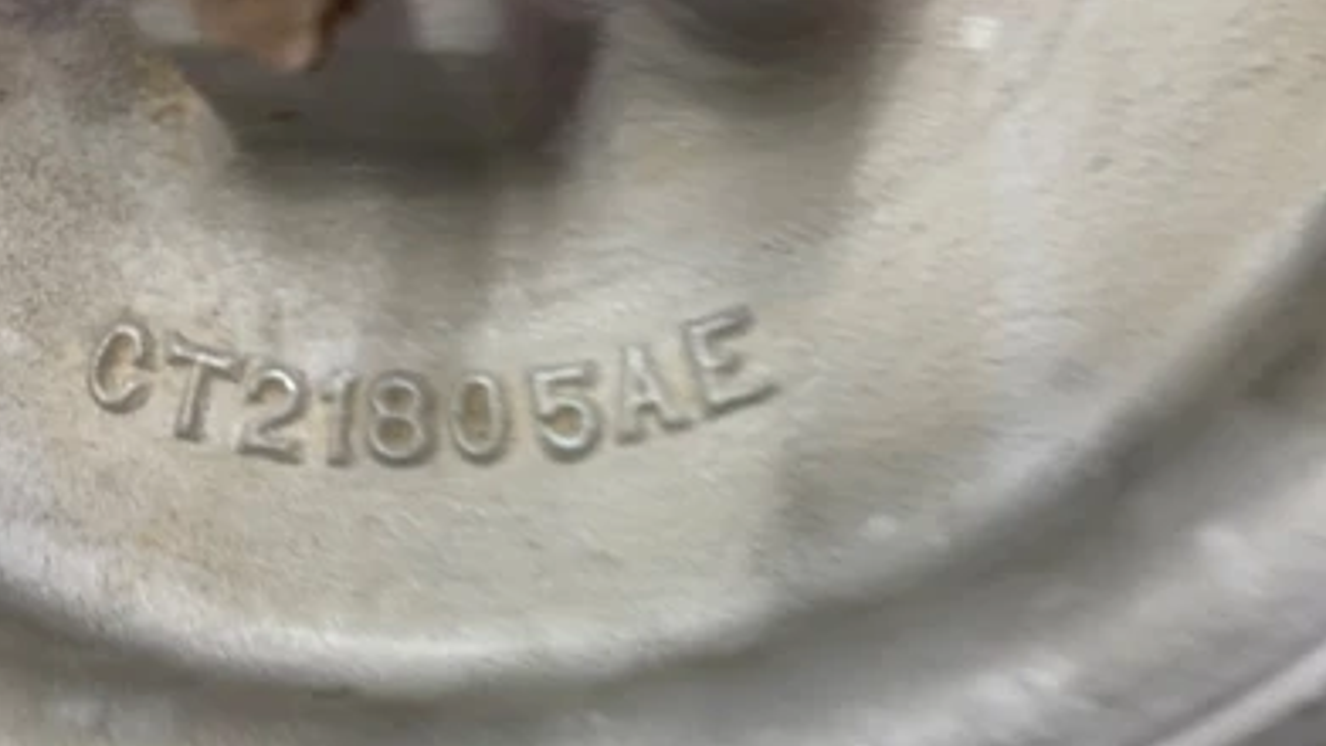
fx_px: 1020
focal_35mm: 29
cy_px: 498
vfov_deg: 39.7
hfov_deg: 66.1
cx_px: 651
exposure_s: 1/60
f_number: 1.8
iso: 50
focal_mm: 4.25
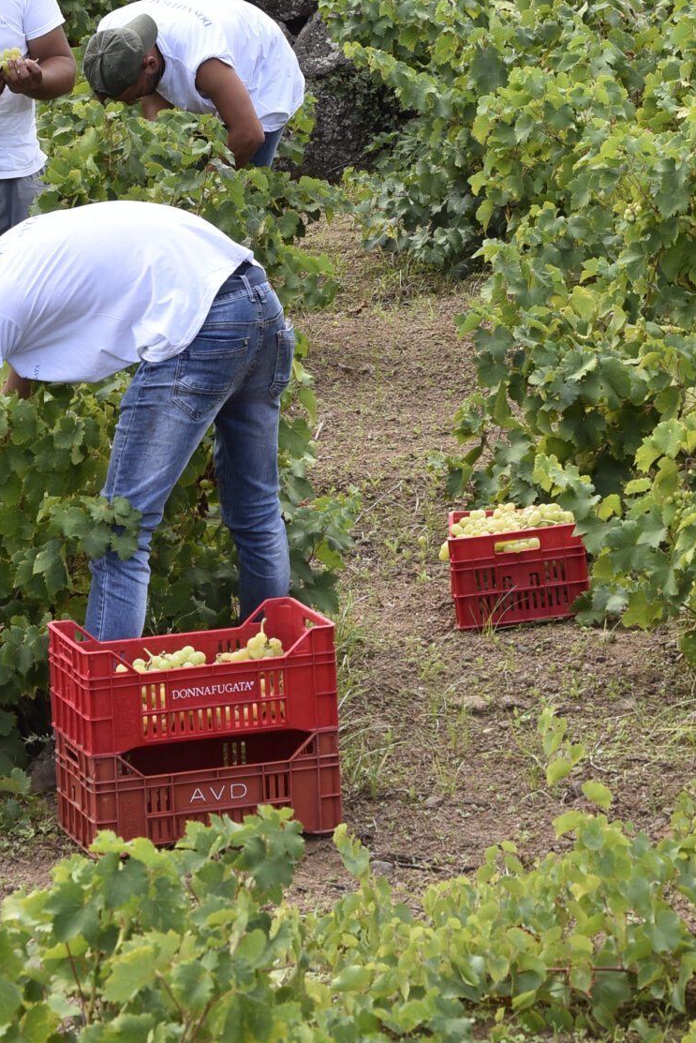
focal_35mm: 161
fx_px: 4664
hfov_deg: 8.5
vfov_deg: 12.6
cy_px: -51
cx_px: 300
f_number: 11
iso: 400
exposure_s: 1/250
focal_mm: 70
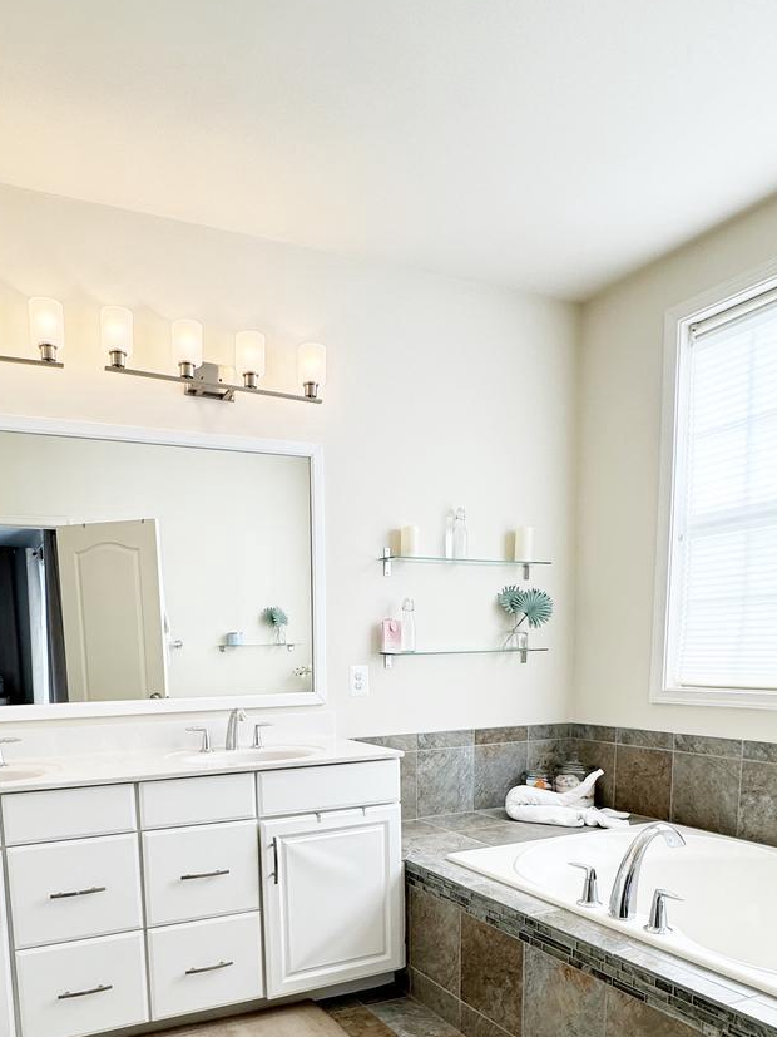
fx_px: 778
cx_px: 306
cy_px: 766
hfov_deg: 52.6
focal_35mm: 26
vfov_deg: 63.7
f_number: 2.2
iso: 40
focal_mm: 2.22
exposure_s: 1/162
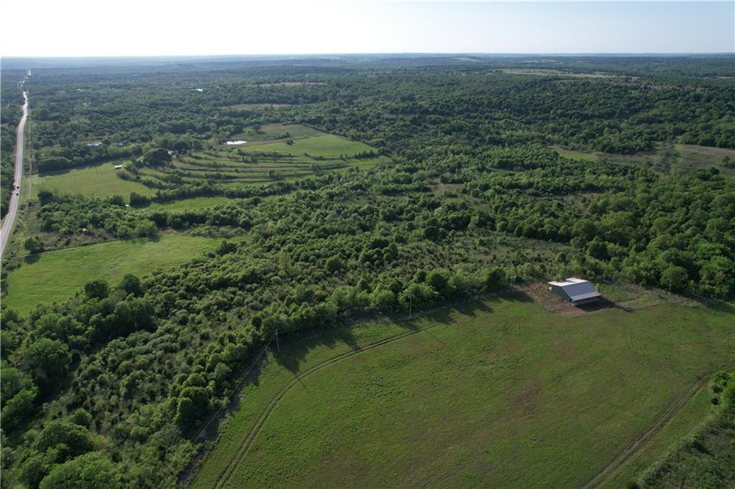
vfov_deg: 57.2
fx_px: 449
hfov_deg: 78.6
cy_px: 244
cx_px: 368
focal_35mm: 22
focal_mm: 8.38
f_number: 2.8
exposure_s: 1/1500
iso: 100
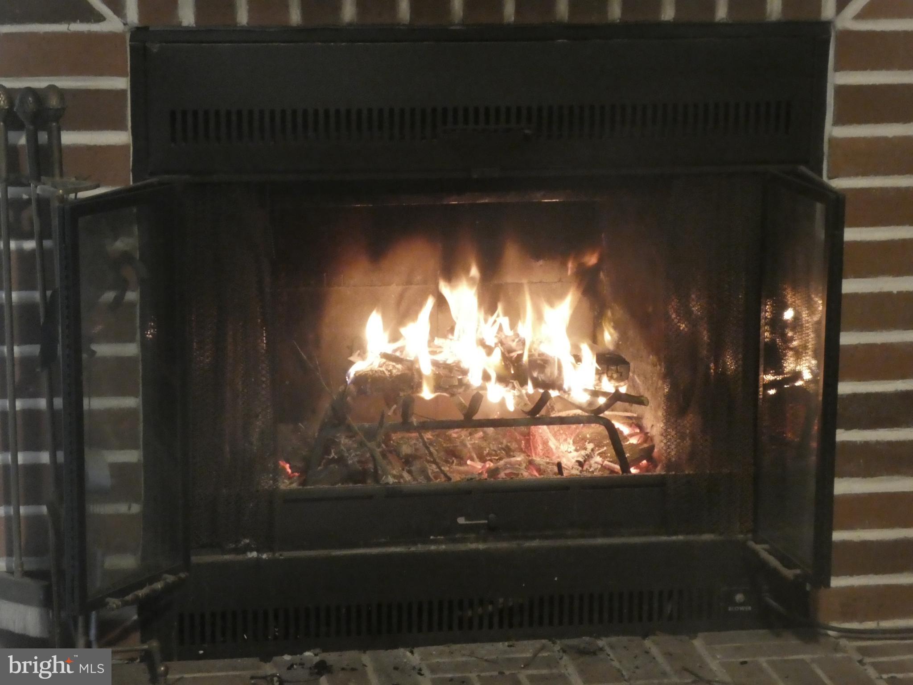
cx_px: 456
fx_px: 2374
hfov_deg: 21.8
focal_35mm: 90
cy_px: 342
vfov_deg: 16.4
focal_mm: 16.1
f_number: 5.9
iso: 1600
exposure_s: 1/13
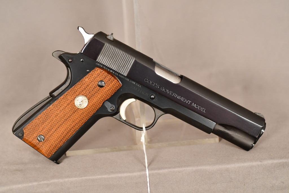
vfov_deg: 15.2
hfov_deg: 22.6
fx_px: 723
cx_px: 144
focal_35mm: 90
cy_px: 96
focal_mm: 60
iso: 2200
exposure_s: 1/250
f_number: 3.2
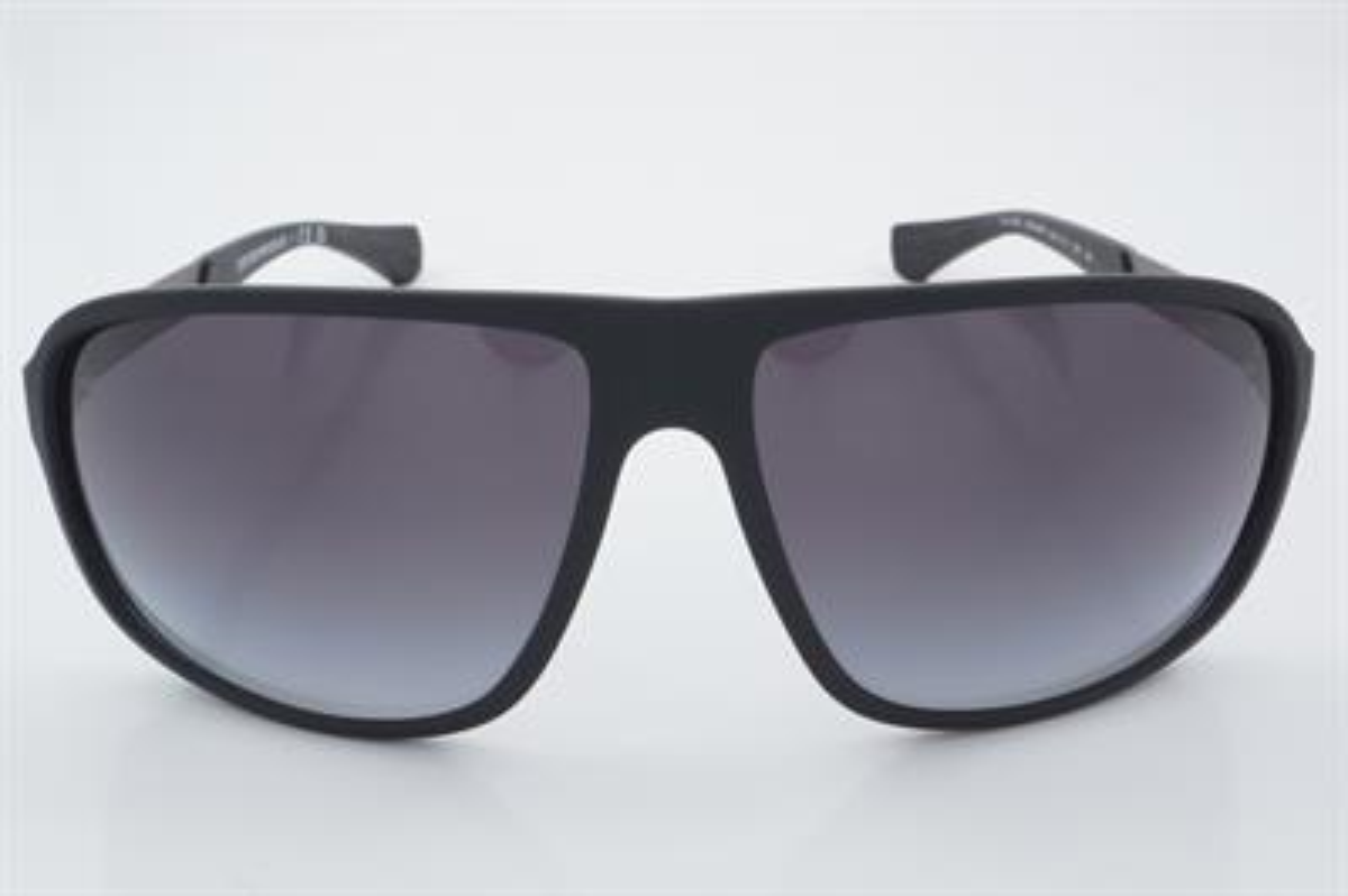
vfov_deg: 29.8
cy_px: 448
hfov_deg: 43.6
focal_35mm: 45
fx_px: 1684
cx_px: 674
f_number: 29
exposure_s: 1/4
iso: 100
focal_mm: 30
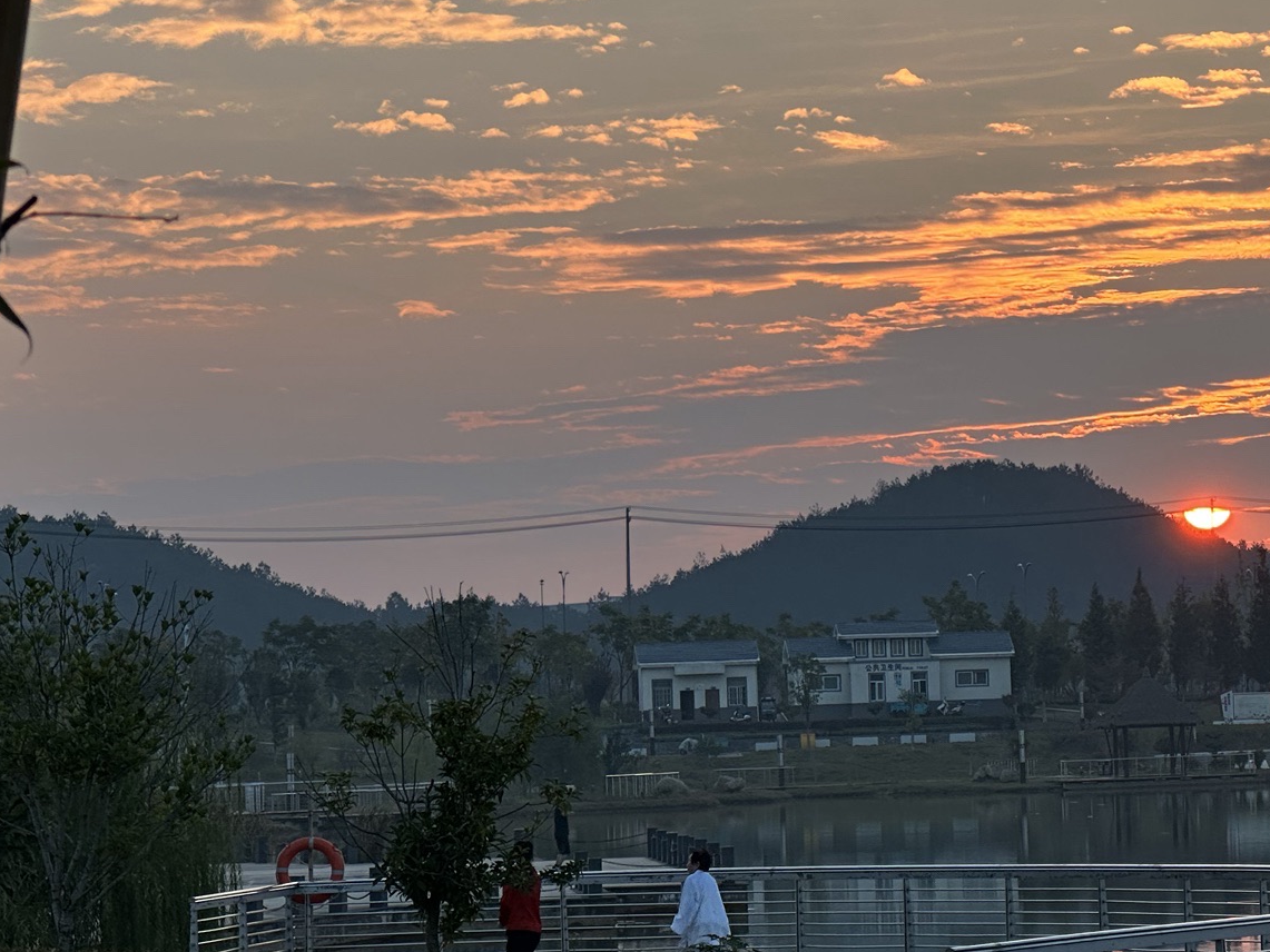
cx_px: 1091
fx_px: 4953
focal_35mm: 135
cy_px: 331
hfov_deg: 14.5
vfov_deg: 11.0
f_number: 2.8
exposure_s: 1/215
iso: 32
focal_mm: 9
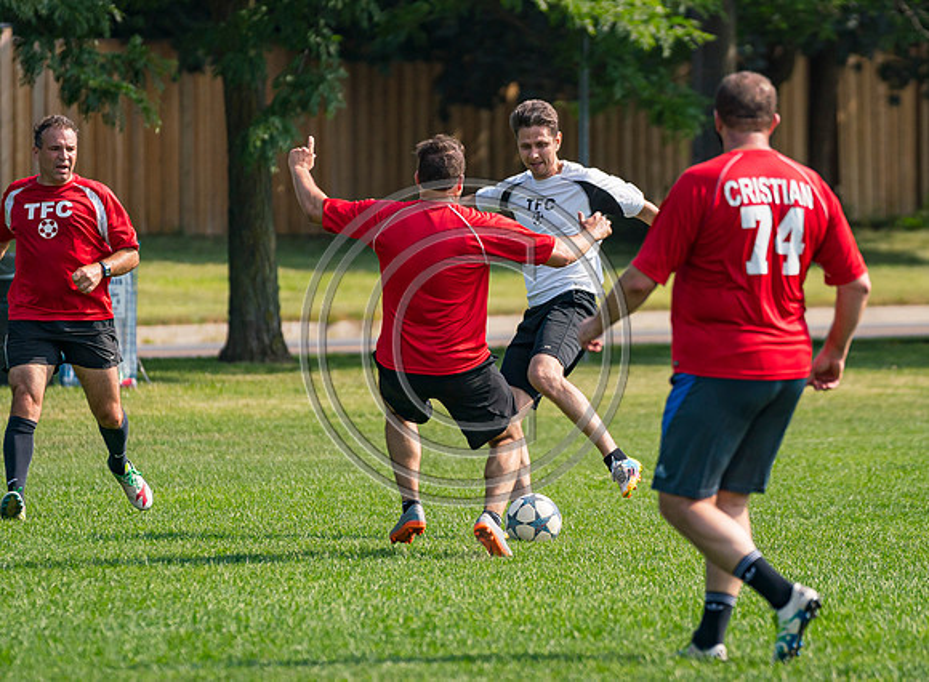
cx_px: 629
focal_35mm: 430
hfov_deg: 4.6
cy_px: 347
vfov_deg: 3.4
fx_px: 11442
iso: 400
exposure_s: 1/5000
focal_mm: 200
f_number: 2.8
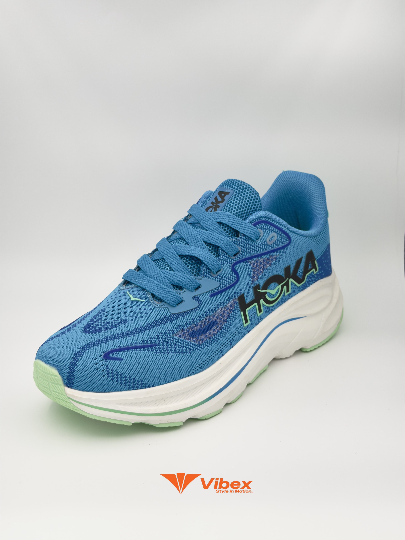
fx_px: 749
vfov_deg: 39.7
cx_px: 202
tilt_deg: -21.7
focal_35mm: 48
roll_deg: -0.2
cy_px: 270
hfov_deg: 30.3
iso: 64
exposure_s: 1/1754
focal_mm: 6.76
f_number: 1.78
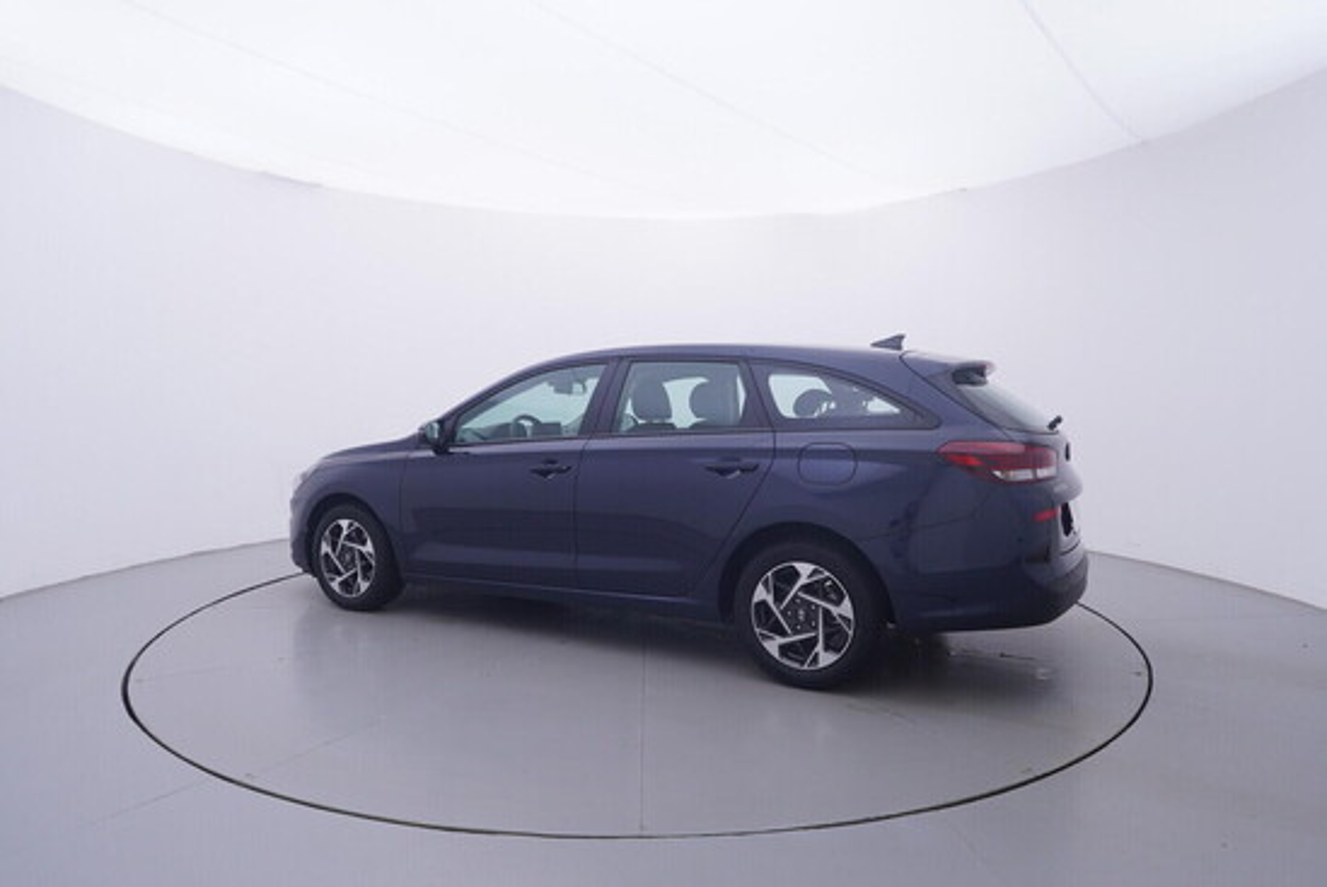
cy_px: 444
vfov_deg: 56.2
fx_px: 830
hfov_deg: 77.3
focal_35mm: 22
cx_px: 664
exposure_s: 1/80
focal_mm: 15
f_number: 5
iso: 200
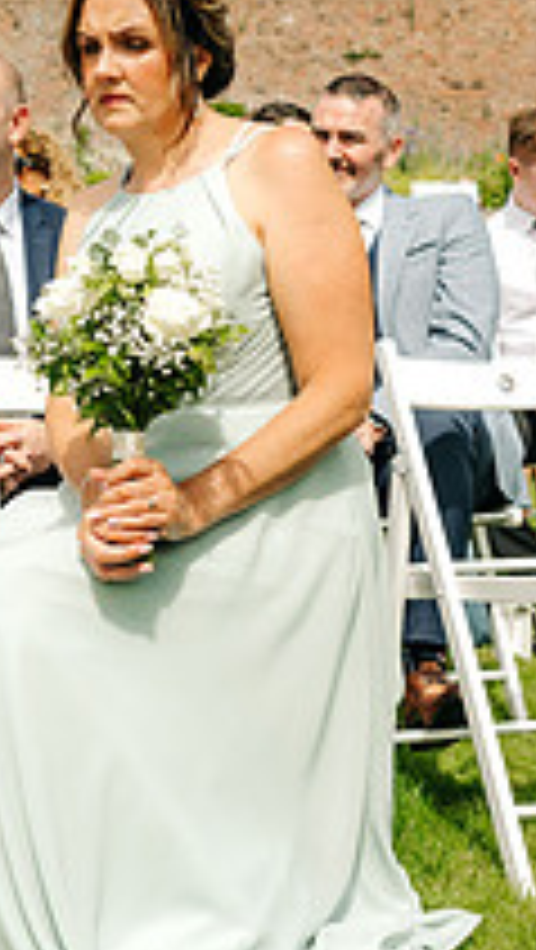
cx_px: 14
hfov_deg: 17.2
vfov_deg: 30.4
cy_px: 362
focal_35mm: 69
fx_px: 1740
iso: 100
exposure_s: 1/2000
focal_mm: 24
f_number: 3.5
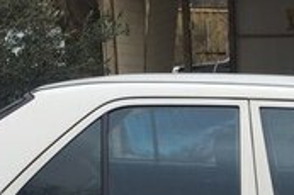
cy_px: 309
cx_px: 296
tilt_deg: -14.7
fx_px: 938
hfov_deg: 17.4
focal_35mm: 115
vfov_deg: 11.3
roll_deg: +1.3
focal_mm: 4.15
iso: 32
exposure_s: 1/920
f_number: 2.2
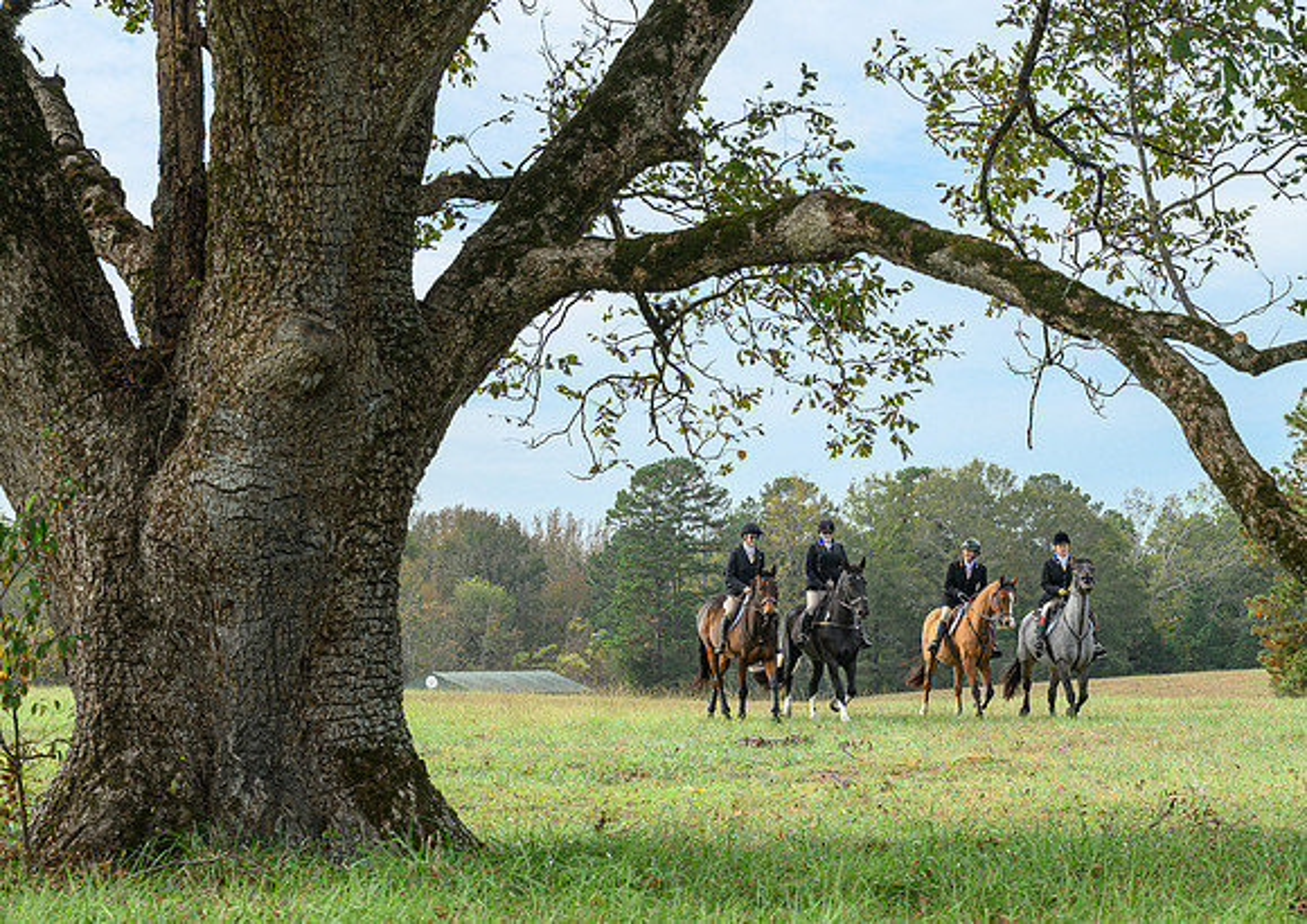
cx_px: 825
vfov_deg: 13.7
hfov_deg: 19.3
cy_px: 555
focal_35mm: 104
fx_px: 3836
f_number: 6.3
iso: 400
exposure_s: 1/320
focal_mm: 83
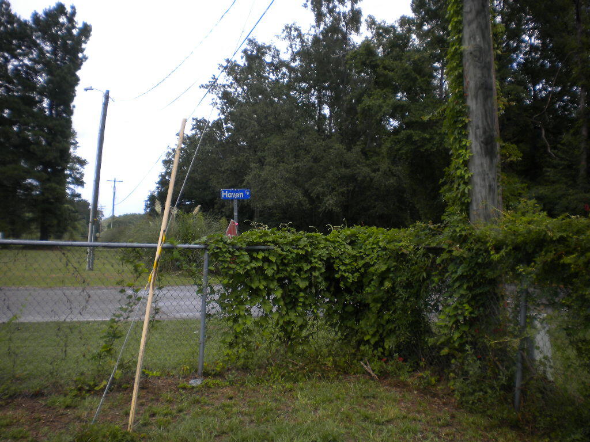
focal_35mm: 35
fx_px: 597
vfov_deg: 40.7
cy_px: 221
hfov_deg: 52.6
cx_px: 295
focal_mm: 6.3
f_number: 4.6
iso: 80
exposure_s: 1/288
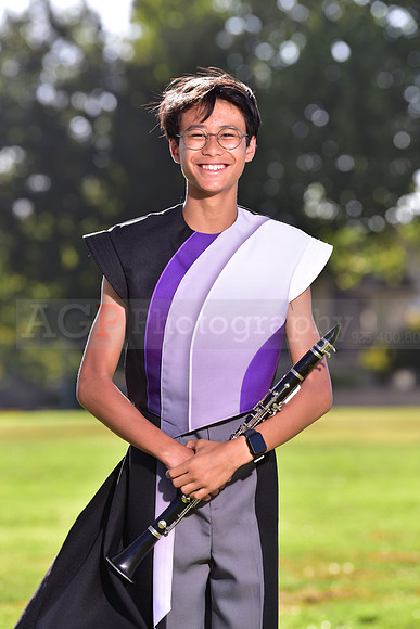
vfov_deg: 11.1
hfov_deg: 7.4
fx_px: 3235
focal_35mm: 185
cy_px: 314
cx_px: 210
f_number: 5
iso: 100
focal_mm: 185
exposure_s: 1/250
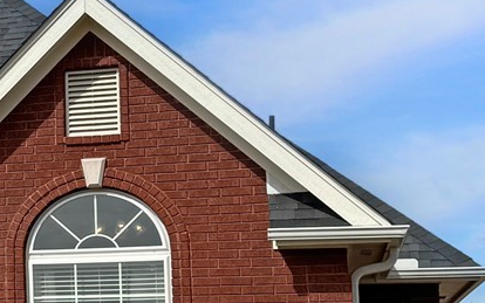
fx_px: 1560
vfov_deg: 11.1
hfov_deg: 14.9
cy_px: 228
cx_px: -445
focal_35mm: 118
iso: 80
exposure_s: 1/5814
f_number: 1.78
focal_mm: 6.86
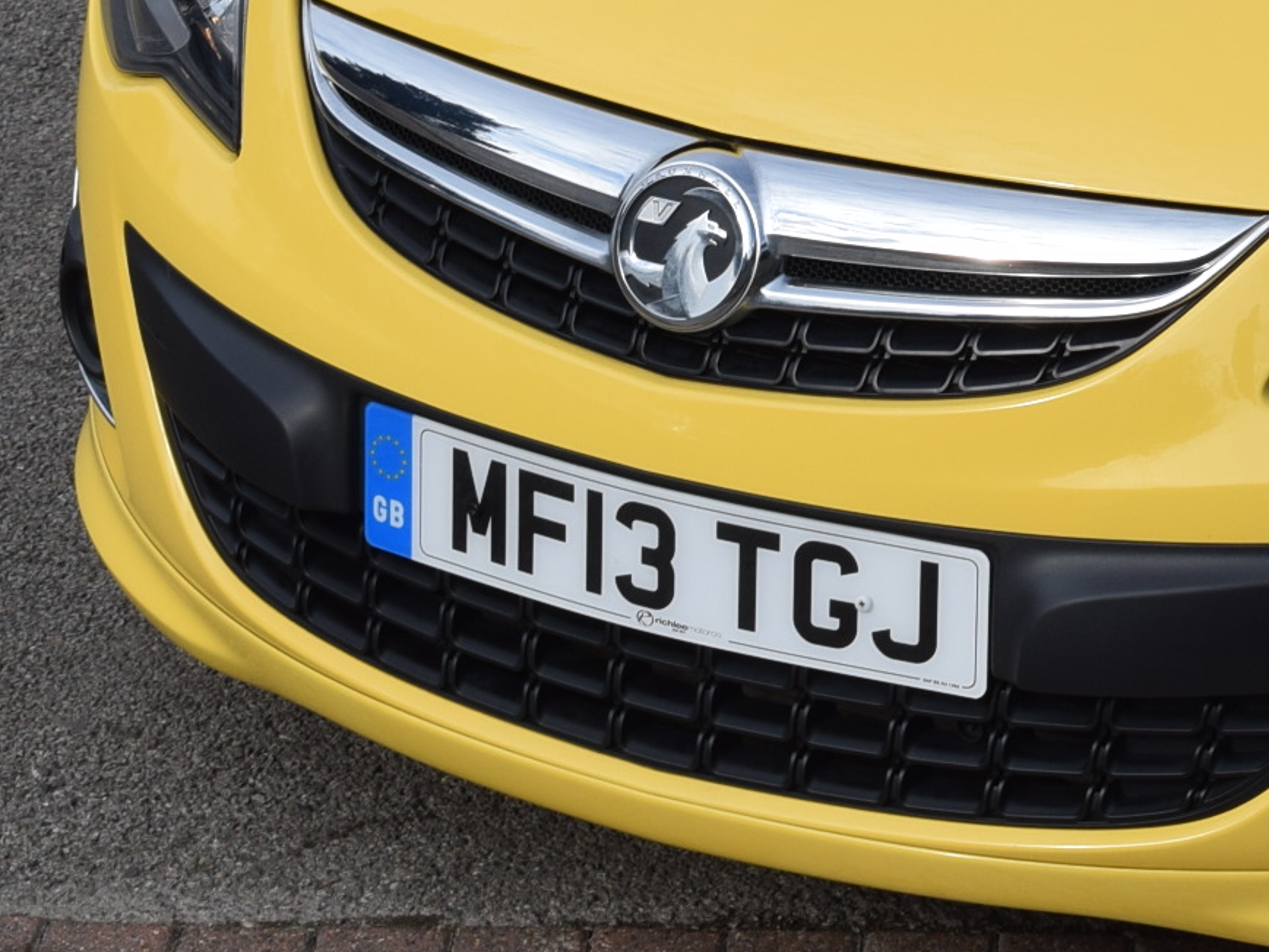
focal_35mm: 274
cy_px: -329
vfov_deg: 5.4
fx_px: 10032
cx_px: 1615
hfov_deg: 7.2
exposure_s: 1/400
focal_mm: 55
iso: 200
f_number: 10
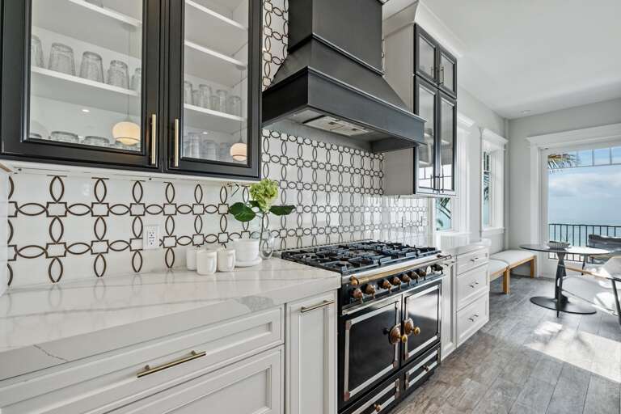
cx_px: 310
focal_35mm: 15
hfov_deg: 100.4
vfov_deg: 77.3
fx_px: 259
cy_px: 207
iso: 400
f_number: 8
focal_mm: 10
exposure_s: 1/15
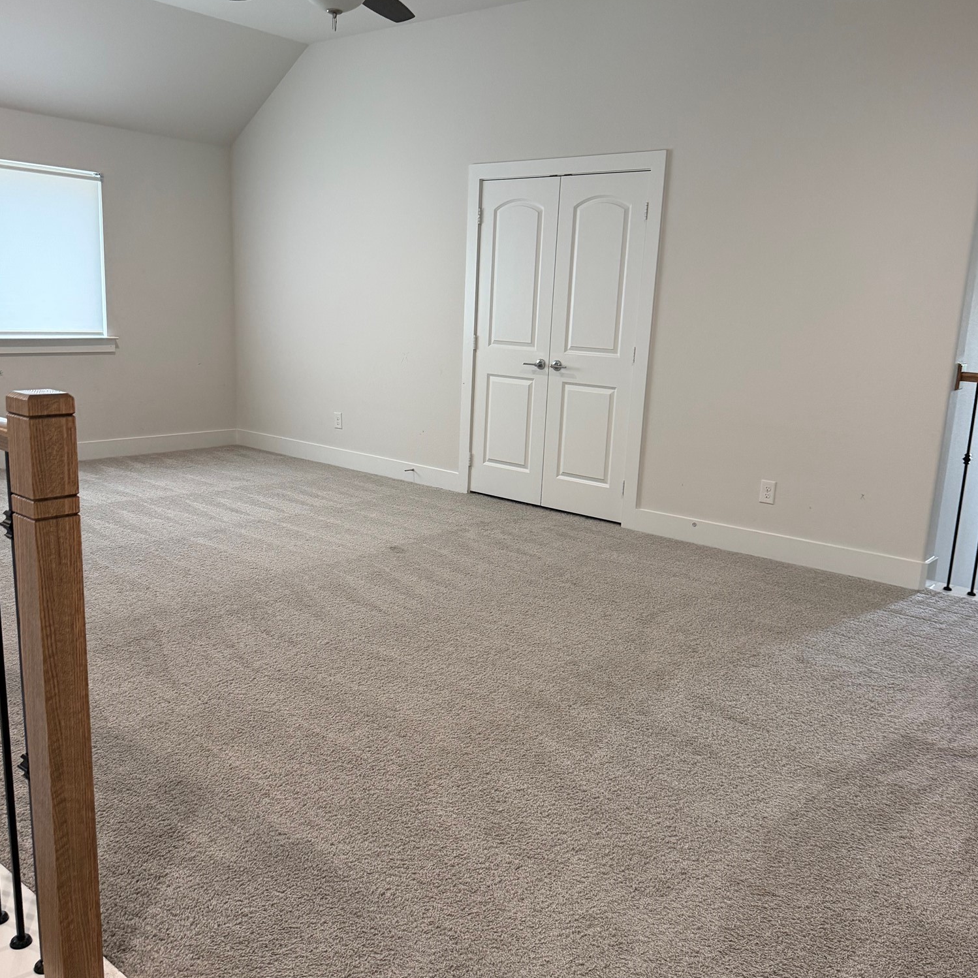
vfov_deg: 55.6
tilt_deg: -11.3
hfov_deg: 55.6
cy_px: 514
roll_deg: -3.4
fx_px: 927
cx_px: 490
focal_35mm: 29
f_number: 1.78
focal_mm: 6.76
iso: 320
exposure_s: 1/120
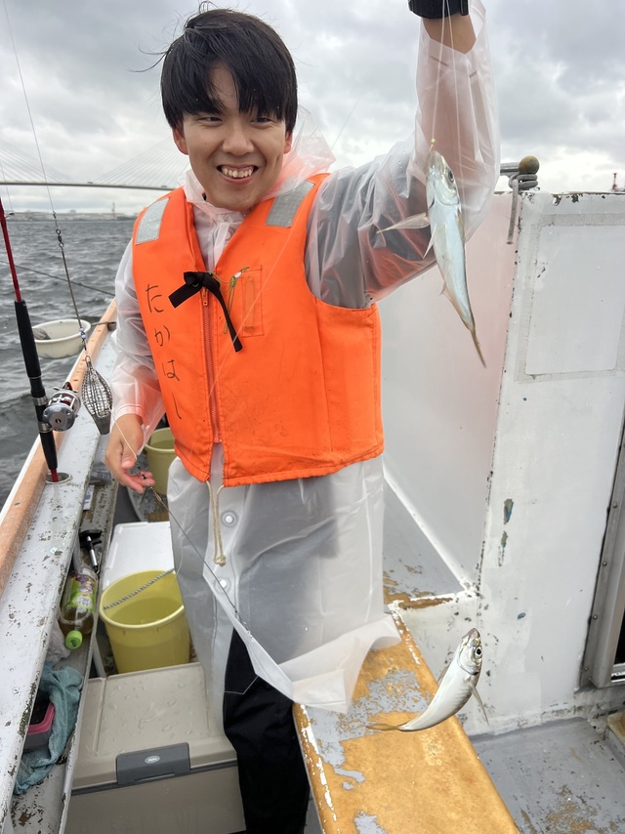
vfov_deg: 67.3
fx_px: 626
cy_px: 417
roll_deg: +0.8
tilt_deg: -18.9
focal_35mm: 26
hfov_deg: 53.0
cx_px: 312
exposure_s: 1/495
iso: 50
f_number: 1.5
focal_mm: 5.7
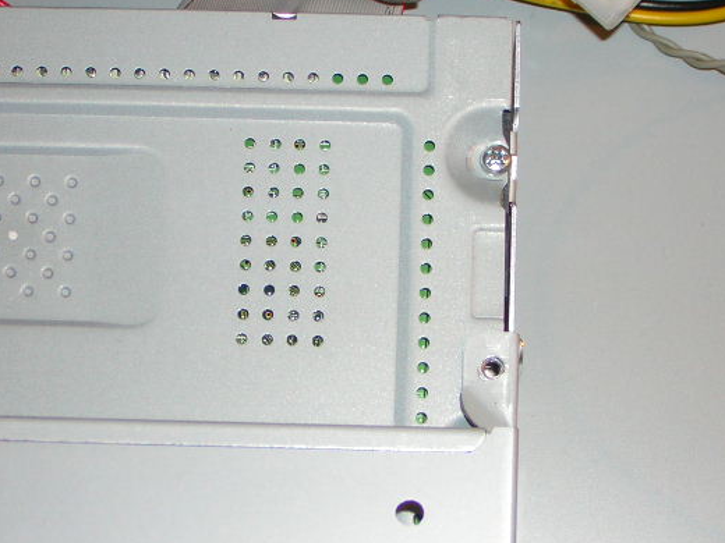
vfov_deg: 11.1
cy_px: 291
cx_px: 397
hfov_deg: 14.8
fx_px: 2786
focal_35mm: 133
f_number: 4.7
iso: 50
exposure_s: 1/60.1
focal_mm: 14.1
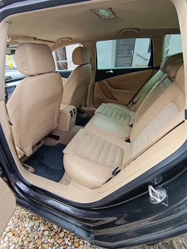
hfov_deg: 74.7
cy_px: 124
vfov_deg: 91.0
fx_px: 122
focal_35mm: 17
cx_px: 94
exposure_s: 1/101
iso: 252
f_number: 2.2
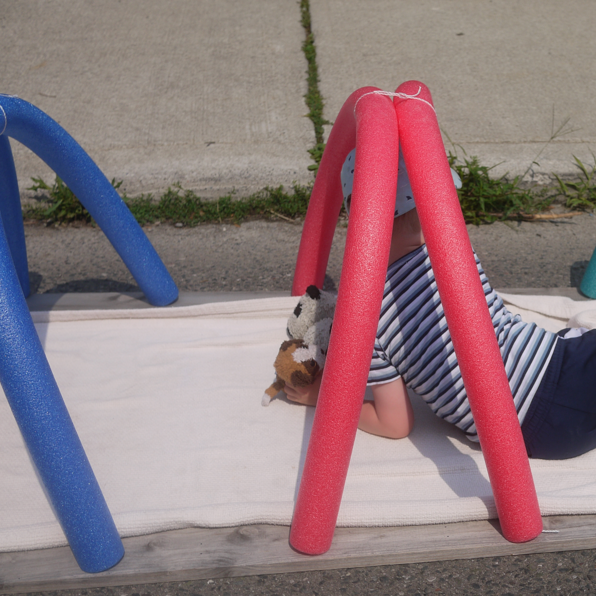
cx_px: 484
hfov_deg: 28.9
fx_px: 1130
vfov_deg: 29.5
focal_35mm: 58
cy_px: 328
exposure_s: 1/3200
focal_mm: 20
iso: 100
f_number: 4
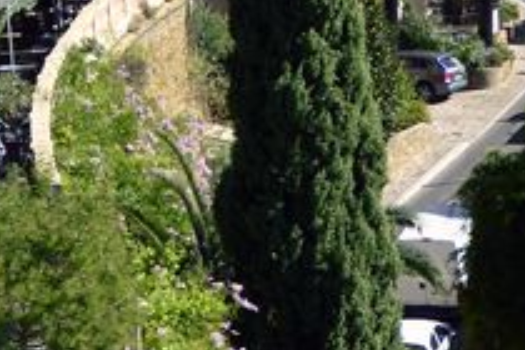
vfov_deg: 8.8
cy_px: -116
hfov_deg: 12.8
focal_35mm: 153
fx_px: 2237
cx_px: 765
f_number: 9
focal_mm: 21
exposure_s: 1/320
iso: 200
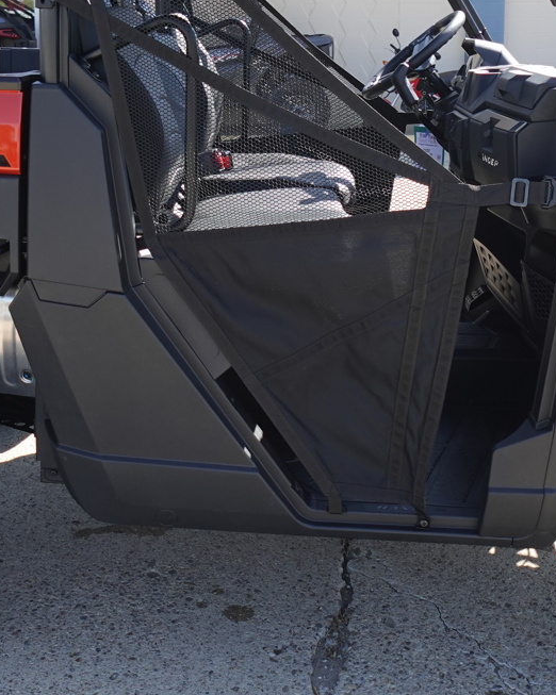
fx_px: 947
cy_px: 164
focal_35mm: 46
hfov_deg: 32.7
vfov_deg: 39.2
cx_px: 229
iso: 125
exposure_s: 1/1000
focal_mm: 7.6
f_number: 2
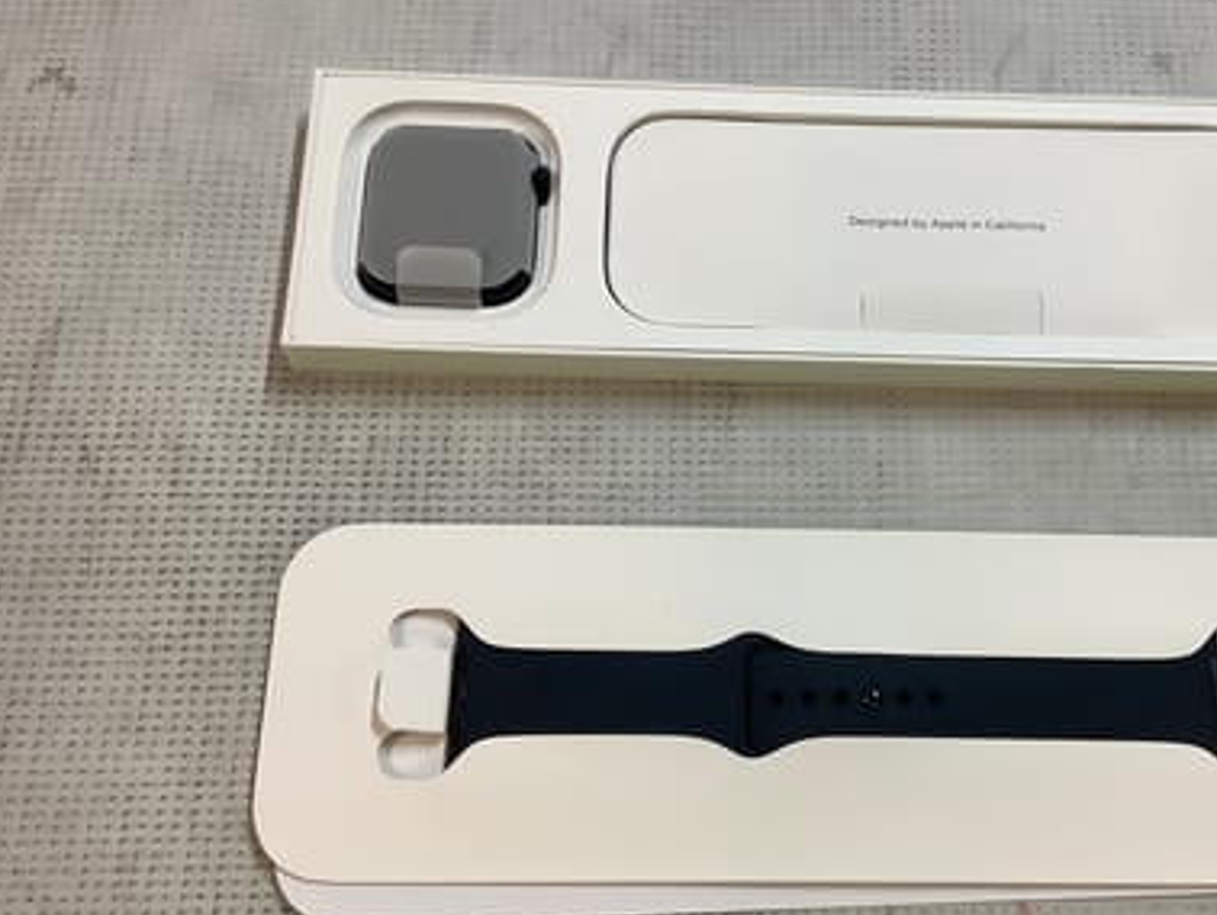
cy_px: 475
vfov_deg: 35.2
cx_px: 786
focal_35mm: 41
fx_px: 1442
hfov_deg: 45.2
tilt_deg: -68.5
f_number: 2.4
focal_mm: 3.3
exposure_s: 1/50
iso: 100
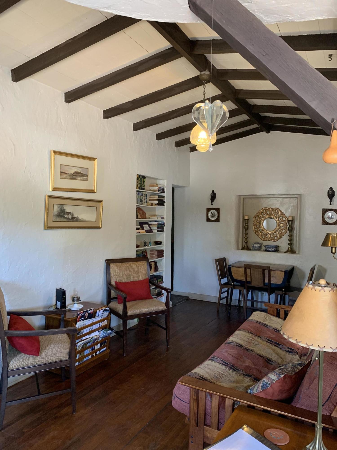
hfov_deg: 53.1
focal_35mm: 26
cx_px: 168
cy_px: 225
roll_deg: -1.2
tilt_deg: -1.3
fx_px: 337
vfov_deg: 67.3
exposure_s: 1/60
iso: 400
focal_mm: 4.25
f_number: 1.8
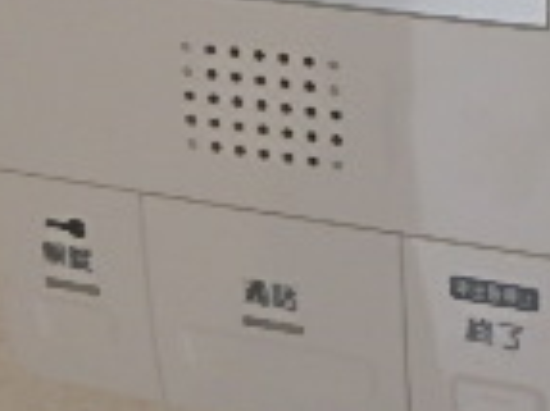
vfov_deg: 14.7
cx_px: 458
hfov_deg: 20.6
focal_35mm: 94
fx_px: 1492
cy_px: -184
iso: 250
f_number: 3.5
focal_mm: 3.7
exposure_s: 1/30
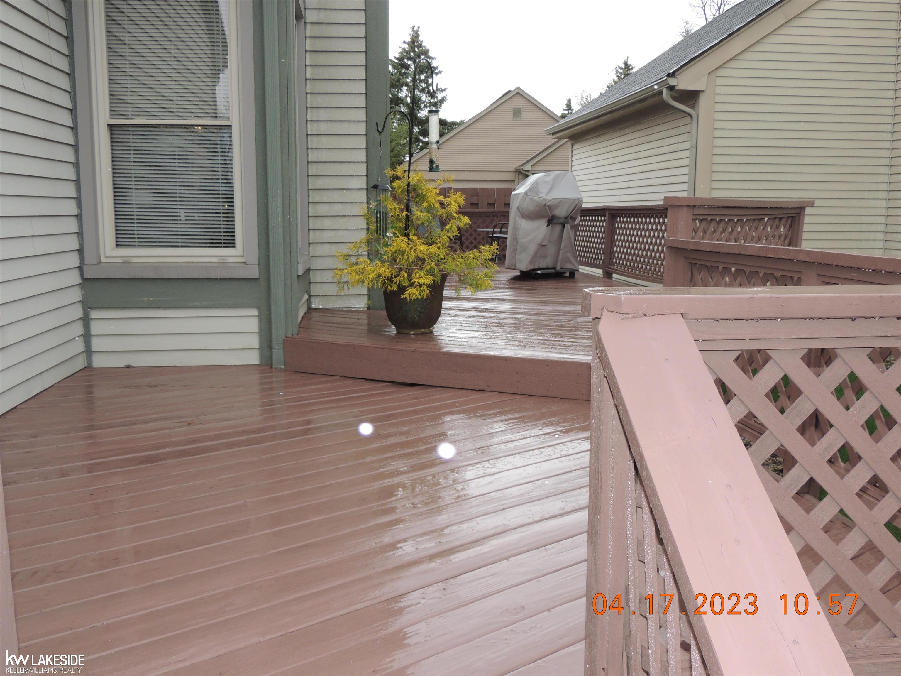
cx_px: 450
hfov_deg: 55.4
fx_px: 859
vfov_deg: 42.9
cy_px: 338
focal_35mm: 33
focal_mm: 5.8
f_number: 3.2
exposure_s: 1/200
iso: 100
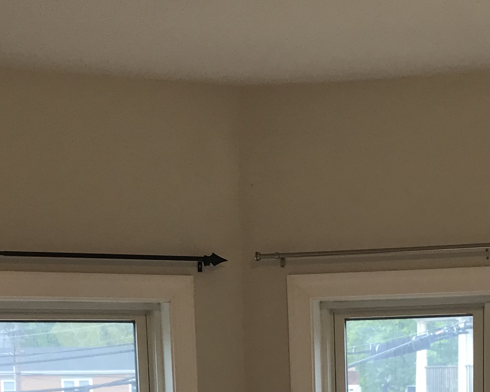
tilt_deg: -9.5
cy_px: 597
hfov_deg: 21.3
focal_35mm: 89
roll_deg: +1.0
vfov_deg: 15.8
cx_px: 363
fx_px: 1291
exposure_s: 1/60
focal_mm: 3.99
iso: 25
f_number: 1.8
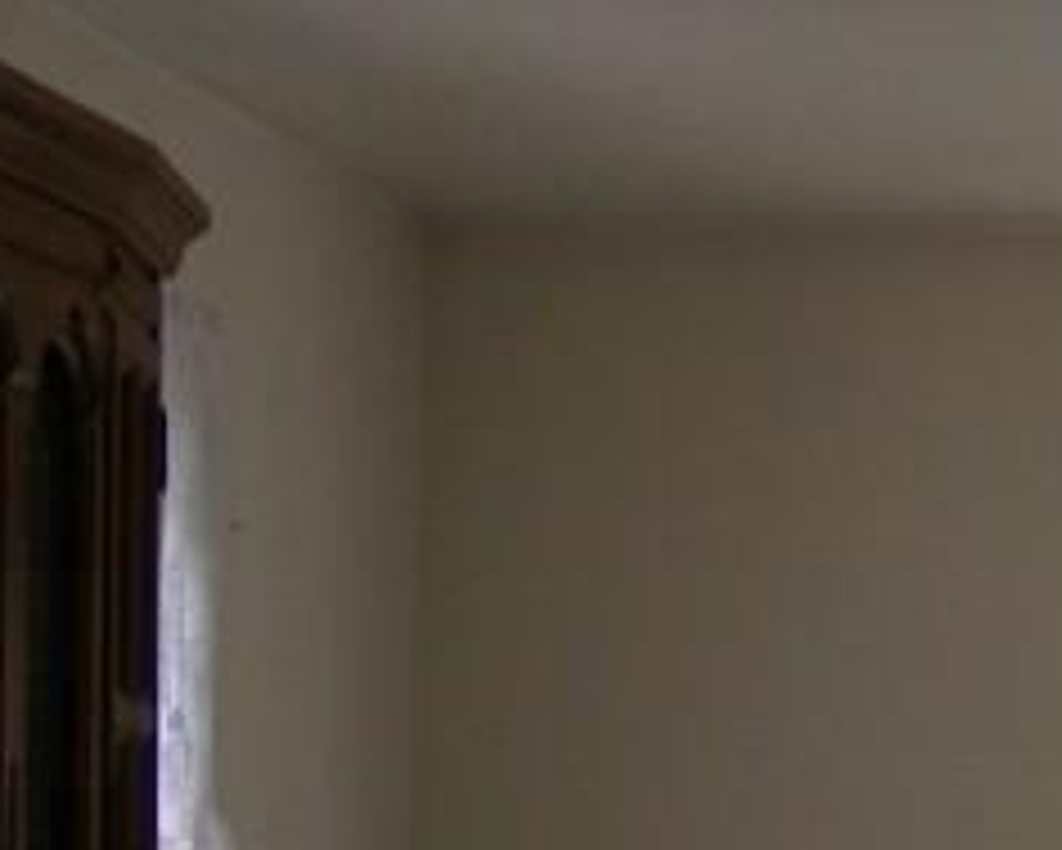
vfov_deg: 9.4
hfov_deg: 11.2
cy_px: 1075
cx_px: 1850
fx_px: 5062
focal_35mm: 161
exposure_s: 1/34.5
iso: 50
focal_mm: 7.8
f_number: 2.8
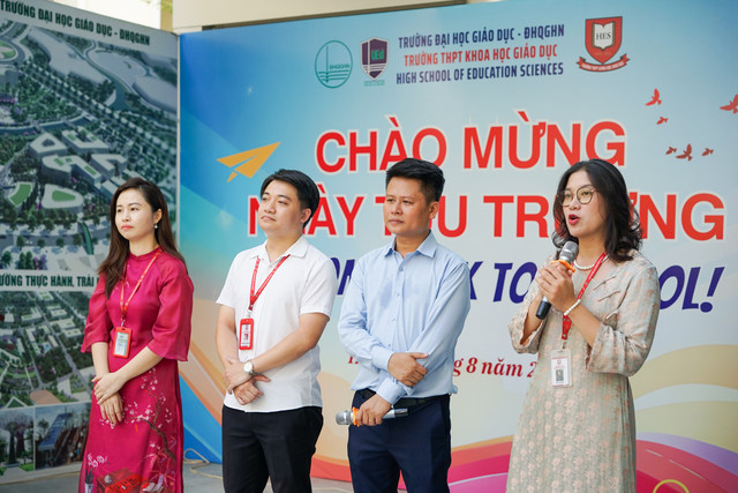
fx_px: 1206
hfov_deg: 34.0
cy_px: 246
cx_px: 369
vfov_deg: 23.1
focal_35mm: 59
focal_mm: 58.8
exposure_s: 1/500
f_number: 4
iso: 400
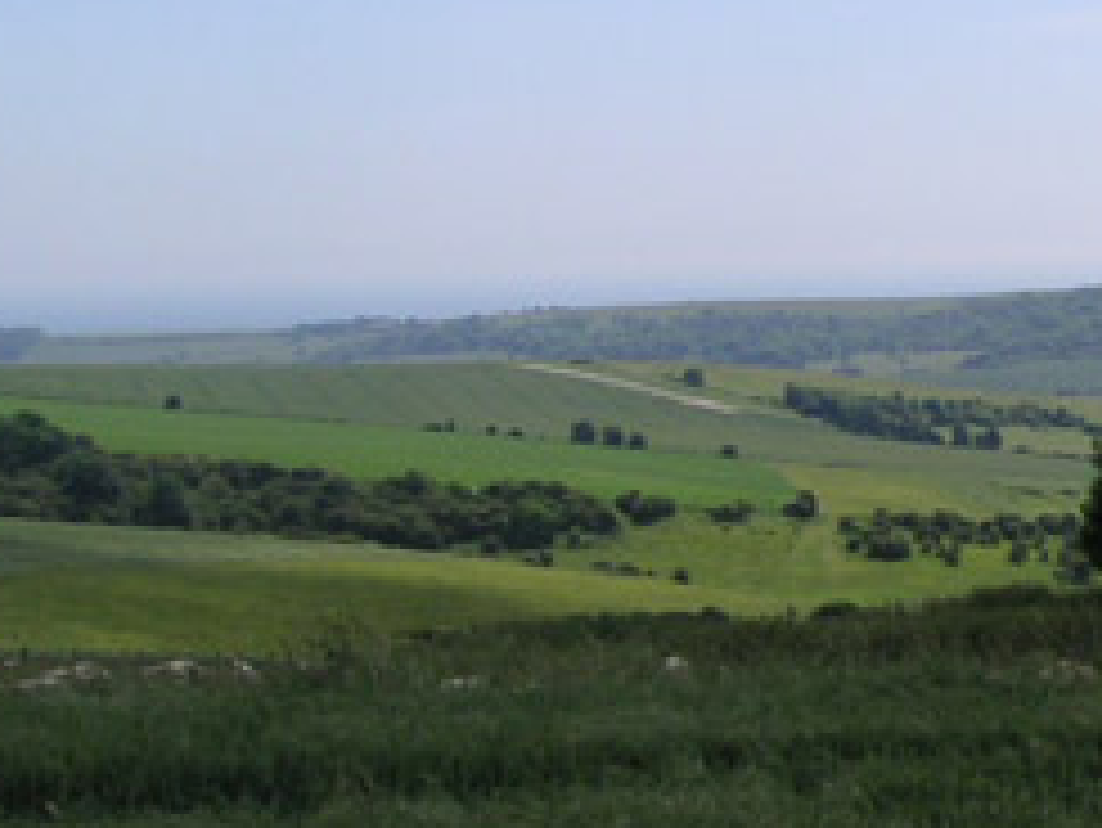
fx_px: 3217
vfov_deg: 14.6
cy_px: 292
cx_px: 1071
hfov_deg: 19.0
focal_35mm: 101
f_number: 6.7
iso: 50
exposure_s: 1/250
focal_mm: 6
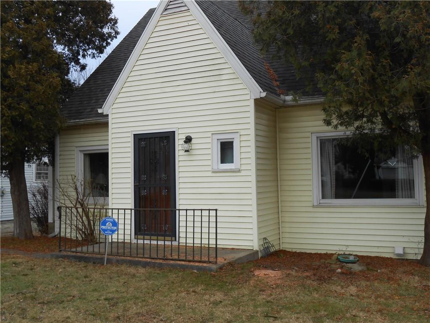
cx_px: 215
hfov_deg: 49.0
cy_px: 162
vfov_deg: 37.7
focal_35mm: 38
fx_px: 472
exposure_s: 1/80
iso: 80
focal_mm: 6.8
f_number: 4.2
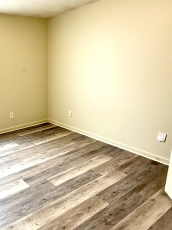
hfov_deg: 44.1
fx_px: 186
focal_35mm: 28
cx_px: 9
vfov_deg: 63.4
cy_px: 108
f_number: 2.2
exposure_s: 1/120
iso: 160
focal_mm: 2.22
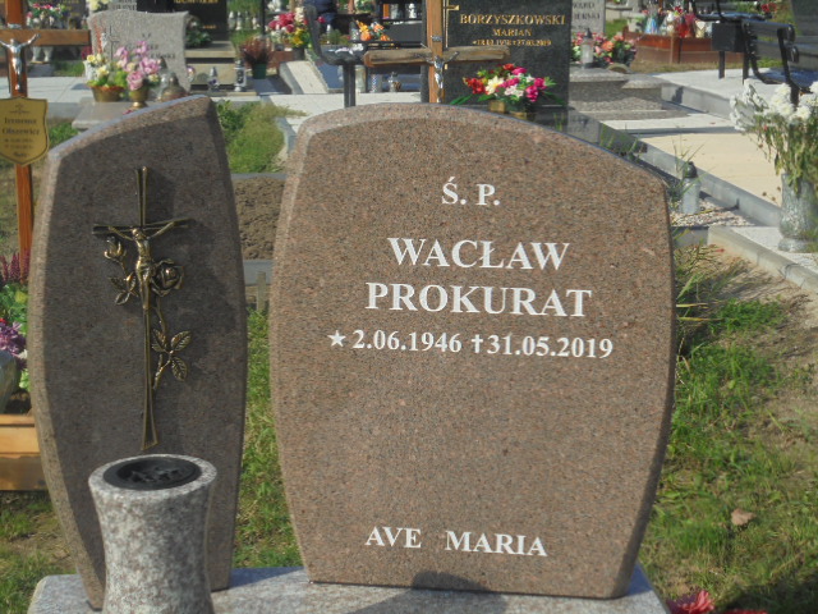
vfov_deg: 22.9
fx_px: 1512
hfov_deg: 30.3
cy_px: 307
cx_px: 409
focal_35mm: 64
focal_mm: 11.5
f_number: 5.6
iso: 100
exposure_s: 1/500
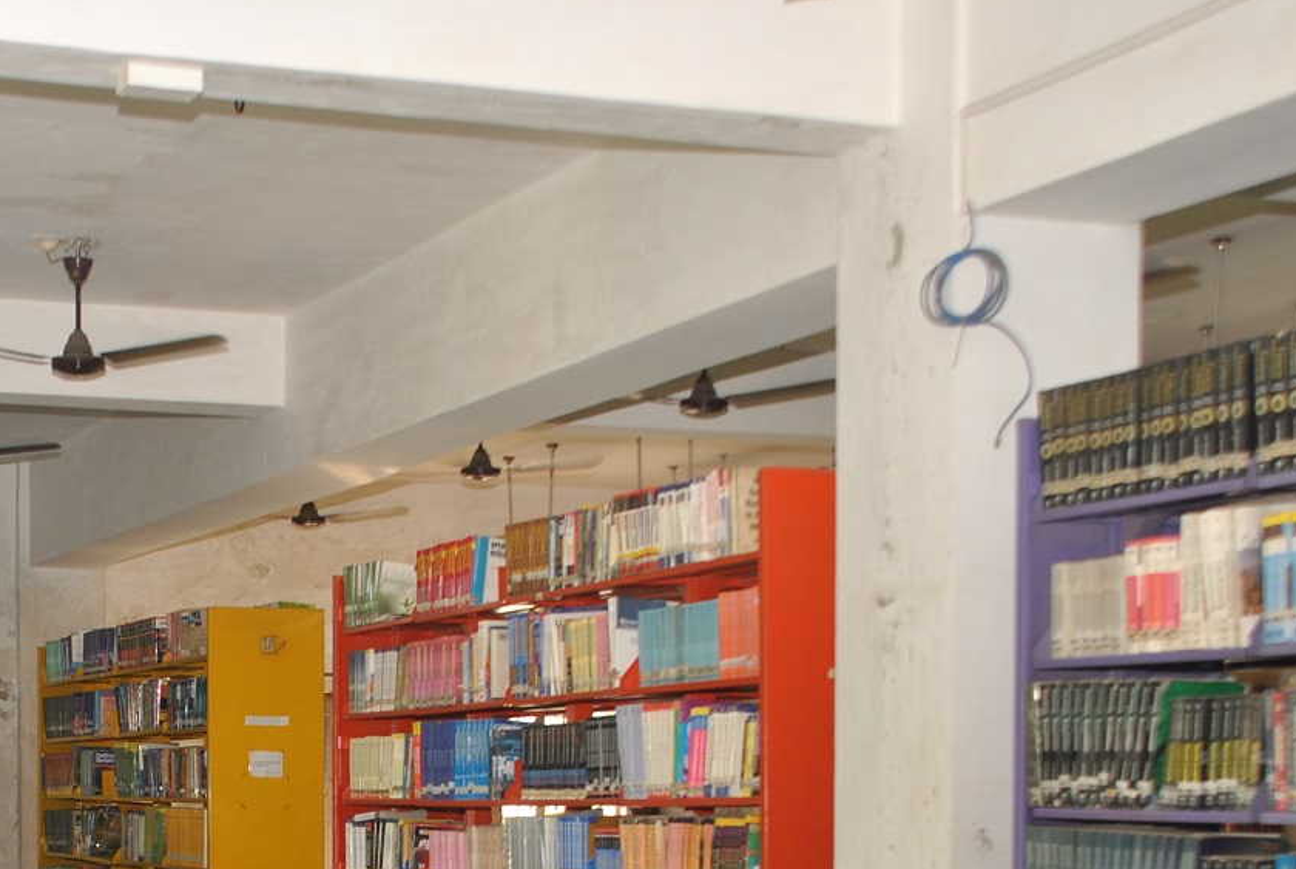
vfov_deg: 18.2
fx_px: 2632
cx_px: 345
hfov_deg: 27.3
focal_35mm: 73
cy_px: 882
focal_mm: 22
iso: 200
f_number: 3.8
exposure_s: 1/30
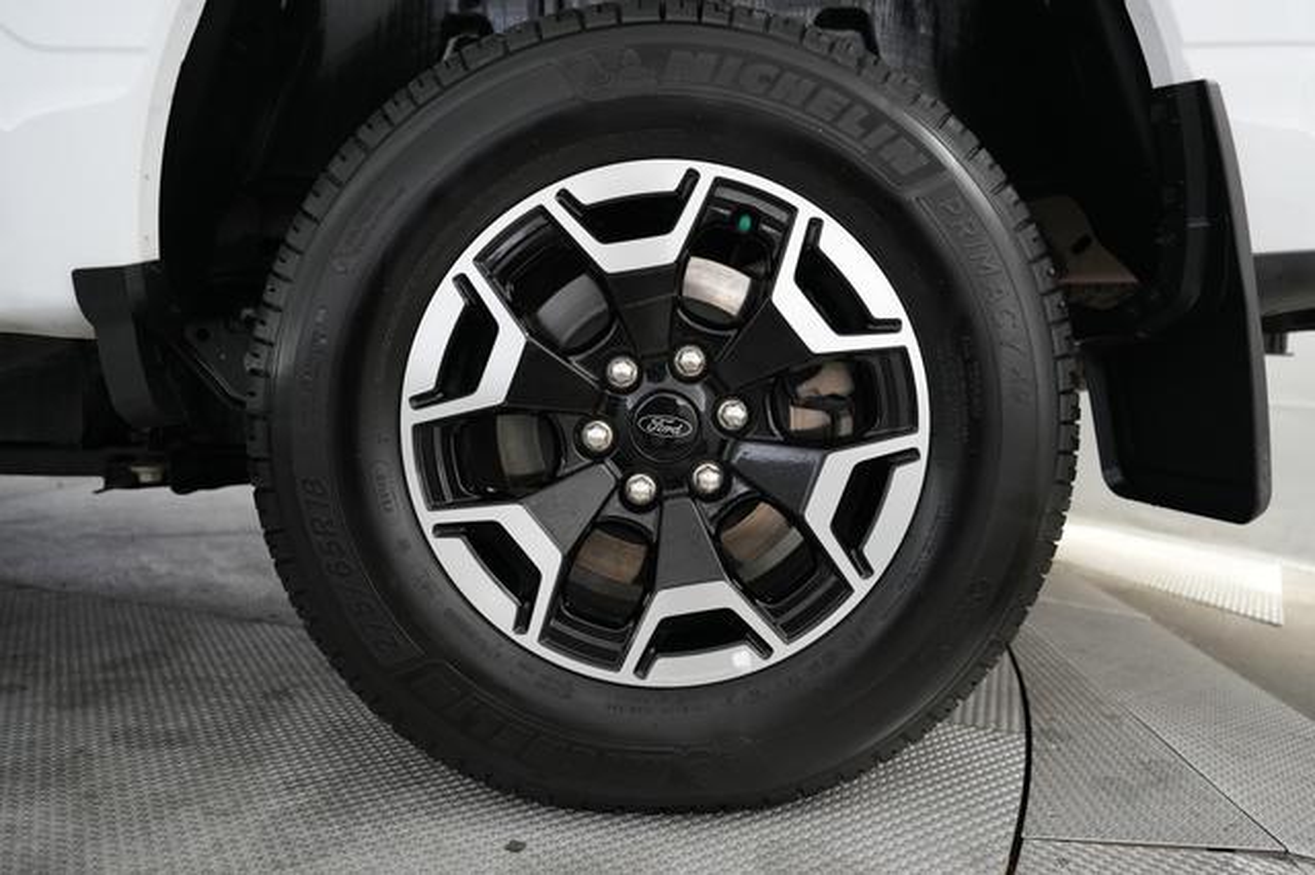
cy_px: 438
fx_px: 913
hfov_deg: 71.5
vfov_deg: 51.2
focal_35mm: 25
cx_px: 658
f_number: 2.8
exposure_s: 1/160
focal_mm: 25
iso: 3200
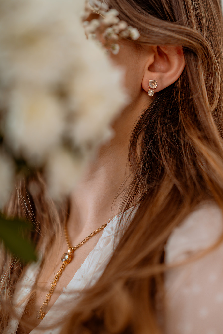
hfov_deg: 13.7
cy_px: 181
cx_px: 126
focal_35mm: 100
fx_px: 929
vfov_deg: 20.4
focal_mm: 85
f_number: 1.4
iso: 100
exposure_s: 1/250
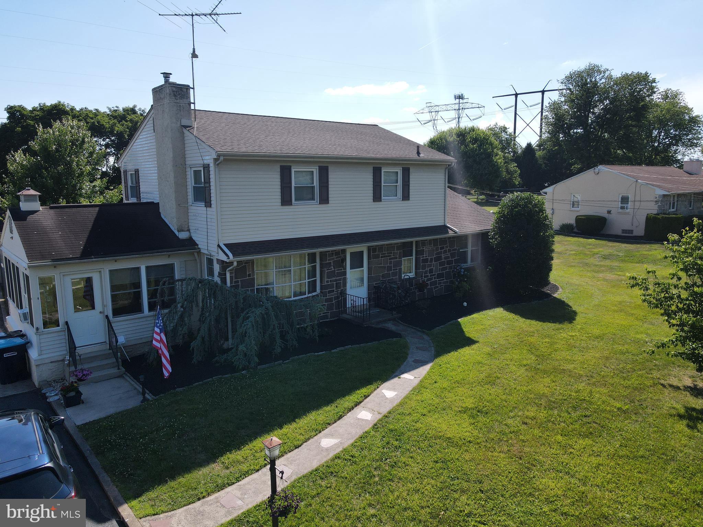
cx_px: 352
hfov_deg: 71.6
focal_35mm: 24
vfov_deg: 56.8
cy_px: 264
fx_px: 487
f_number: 2.8
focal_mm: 4.5
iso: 110
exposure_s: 1/640
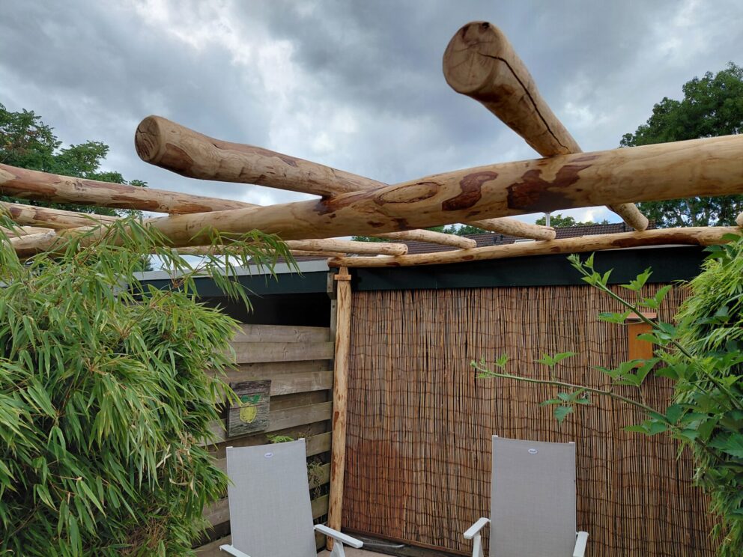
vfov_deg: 54.9
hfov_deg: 69.4
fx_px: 537
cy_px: 278
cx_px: 372
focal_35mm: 25
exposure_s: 1/1292
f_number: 1.8
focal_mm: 4.69
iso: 50
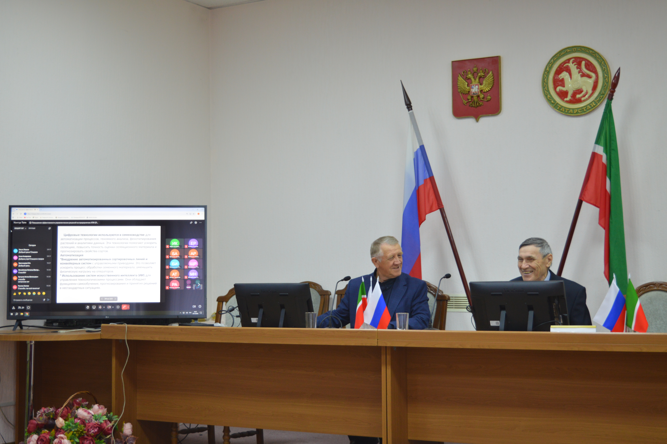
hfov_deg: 36.9
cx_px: 334
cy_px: 222
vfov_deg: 25.0
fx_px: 1000
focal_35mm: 54
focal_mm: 36
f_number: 4.8
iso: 400
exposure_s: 1/30
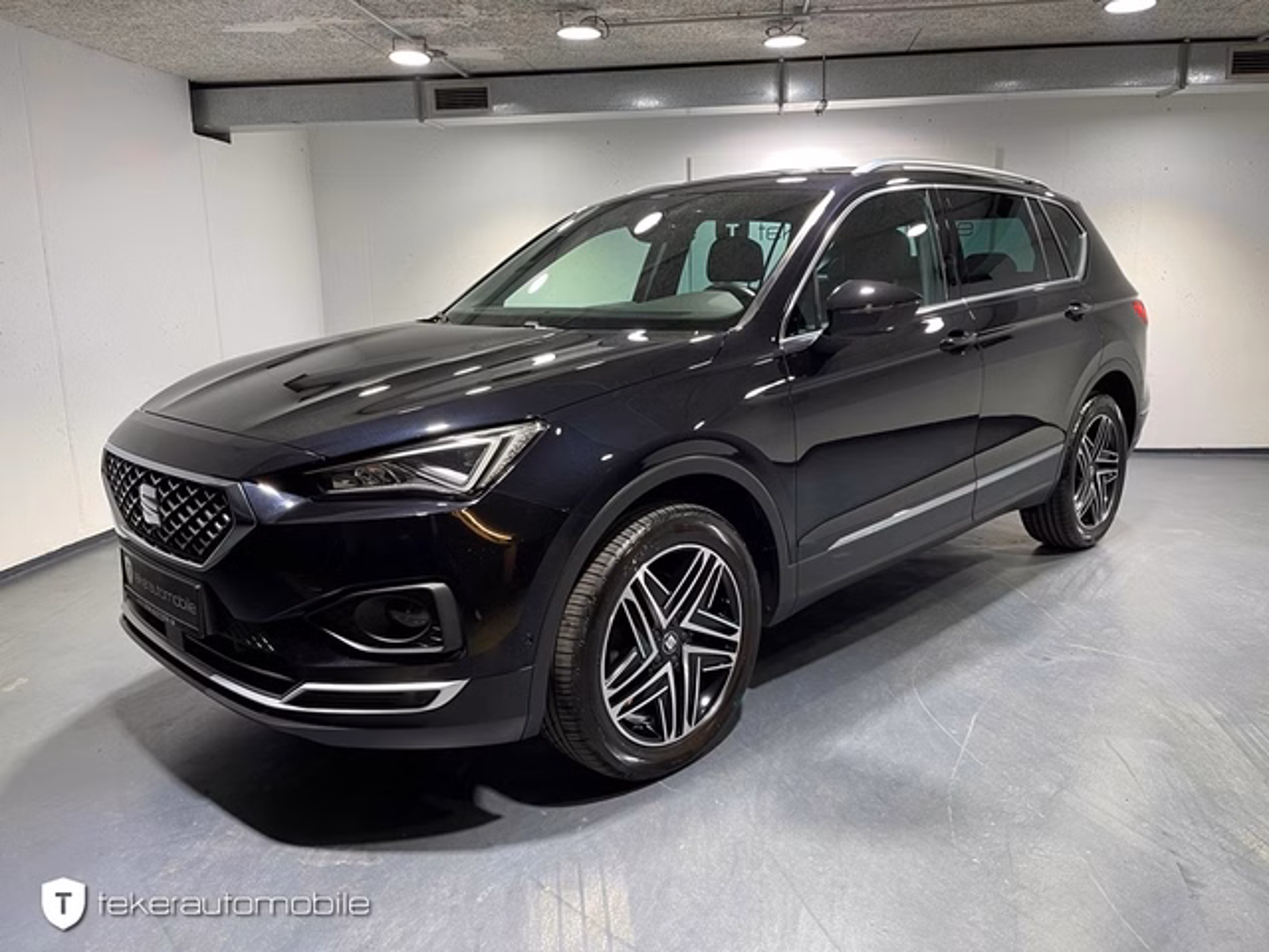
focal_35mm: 25
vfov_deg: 54.9
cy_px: 476
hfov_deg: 69.4
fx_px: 916
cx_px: 634
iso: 80
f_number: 1.6
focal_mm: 5.1
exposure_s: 1/50
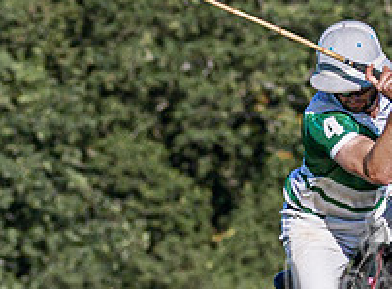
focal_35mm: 1217
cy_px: 691
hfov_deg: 1.6
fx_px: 13700
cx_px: -233
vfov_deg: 1.2
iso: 400
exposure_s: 1/3200
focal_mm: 130
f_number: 4.8
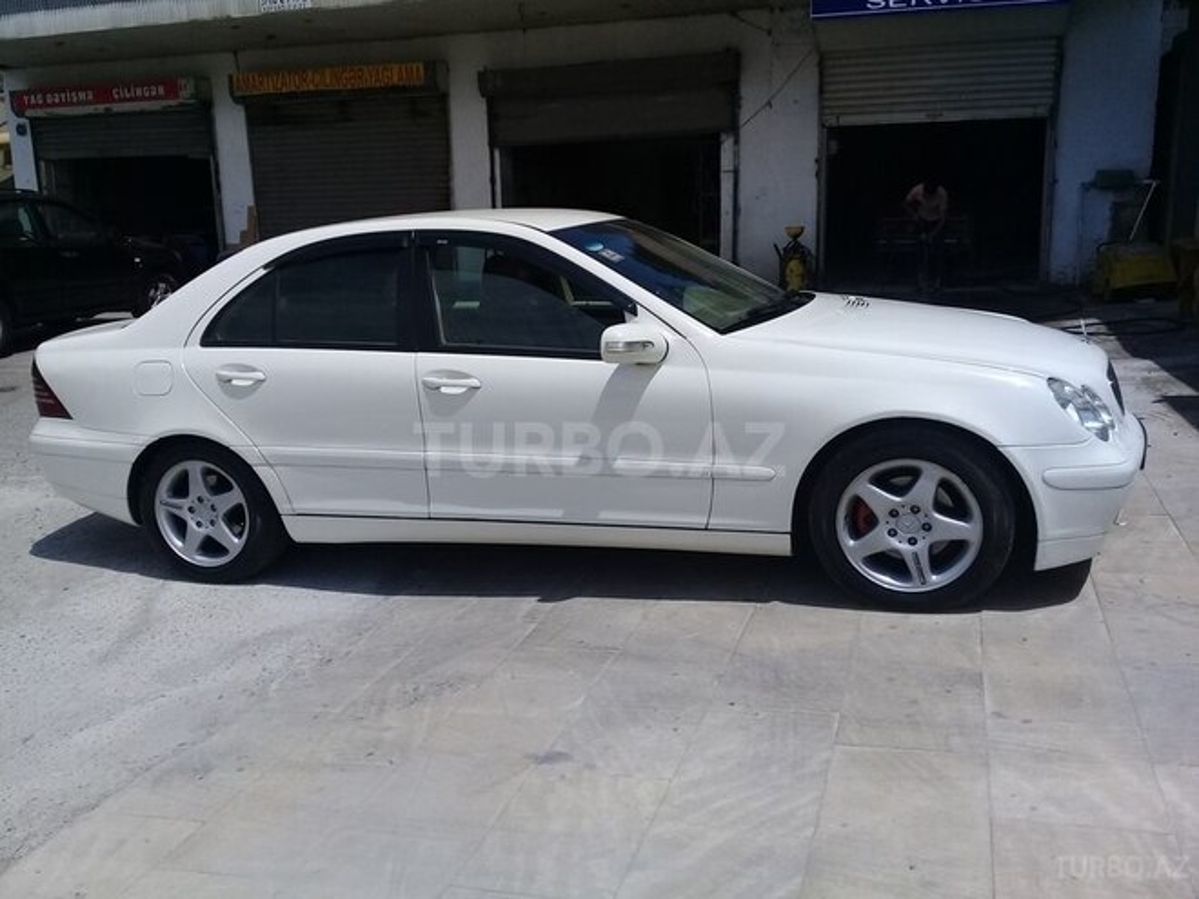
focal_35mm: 31
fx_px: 1074
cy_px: 450
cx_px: 600
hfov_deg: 58.4
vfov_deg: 45.4
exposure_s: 1/3663
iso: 50
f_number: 2.2
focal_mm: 3.3
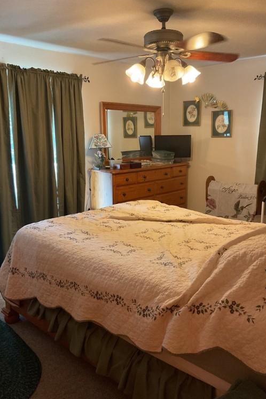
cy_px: 202
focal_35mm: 31
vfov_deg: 60.3
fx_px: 344
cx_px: 137
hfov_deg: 42.3
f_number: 1.8
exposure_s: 1/40
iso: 320
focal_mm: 3
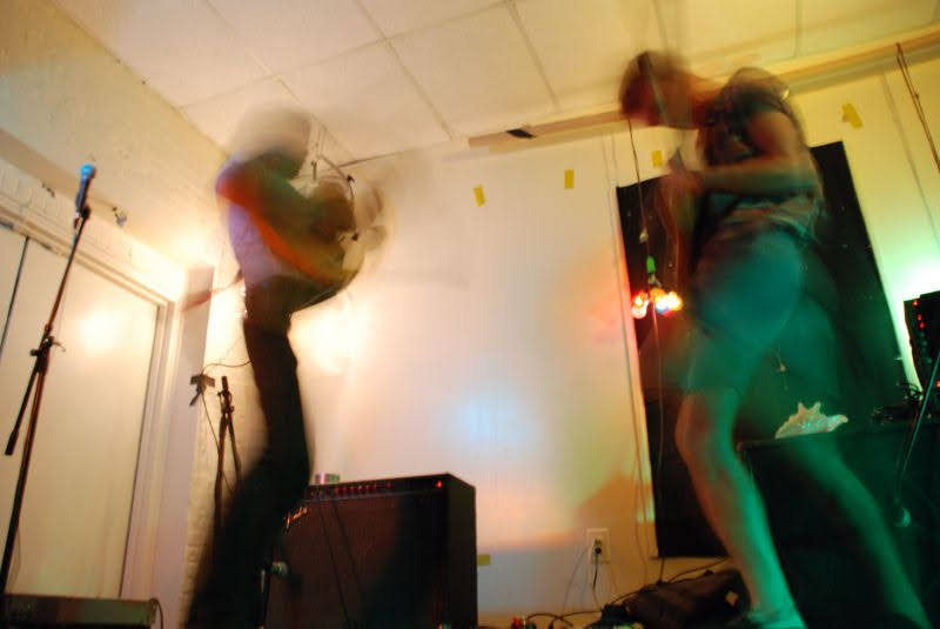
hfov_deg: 61.9
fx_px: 784
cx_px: 470
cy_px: 314
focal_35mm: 30
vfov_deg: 43.7
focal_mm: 20
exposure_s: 1/2
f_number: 5.6
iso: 1000
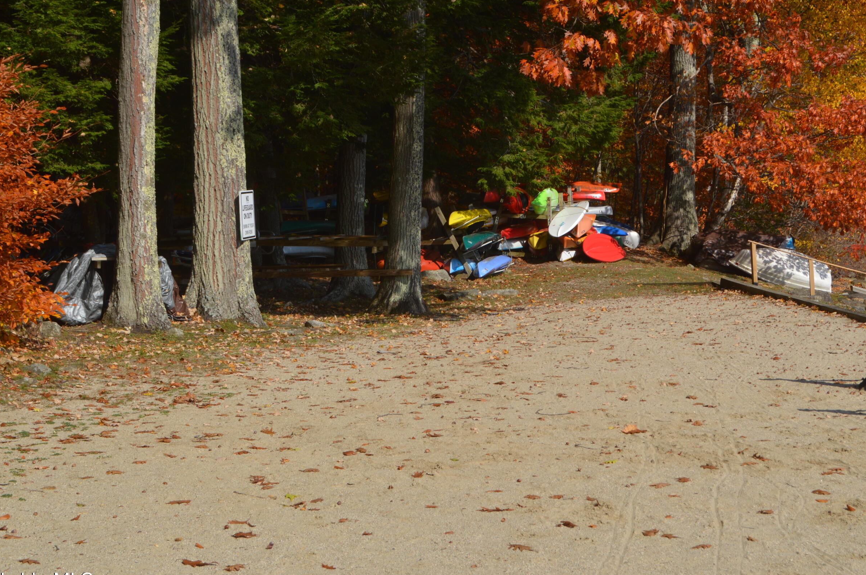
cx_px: 509
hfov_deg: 30.6
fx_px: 1577
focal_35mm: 66
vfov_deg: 20.7
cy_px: 253
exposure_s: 1/200
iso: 100
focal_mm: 35
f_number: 10
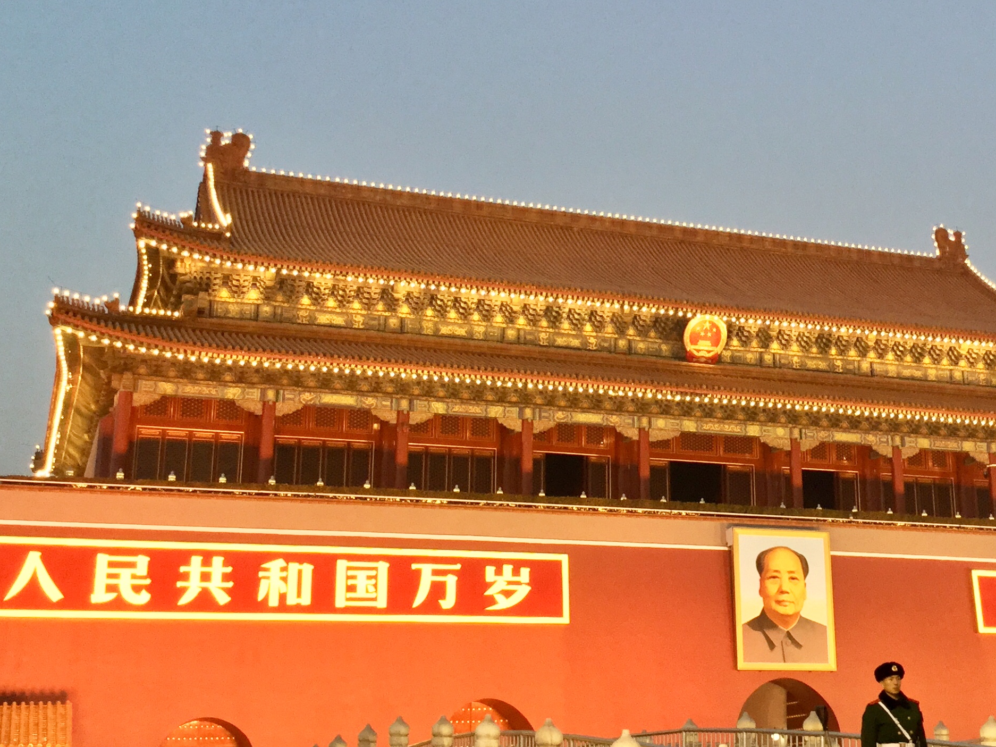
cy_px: 328
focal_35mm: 54
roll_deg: +0.6
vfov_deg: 27.0
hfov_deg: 35.1
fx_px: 1554
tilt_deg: +15.6
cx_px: 686
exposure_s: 1/33
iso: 125
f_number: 2.4
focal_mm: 3.3
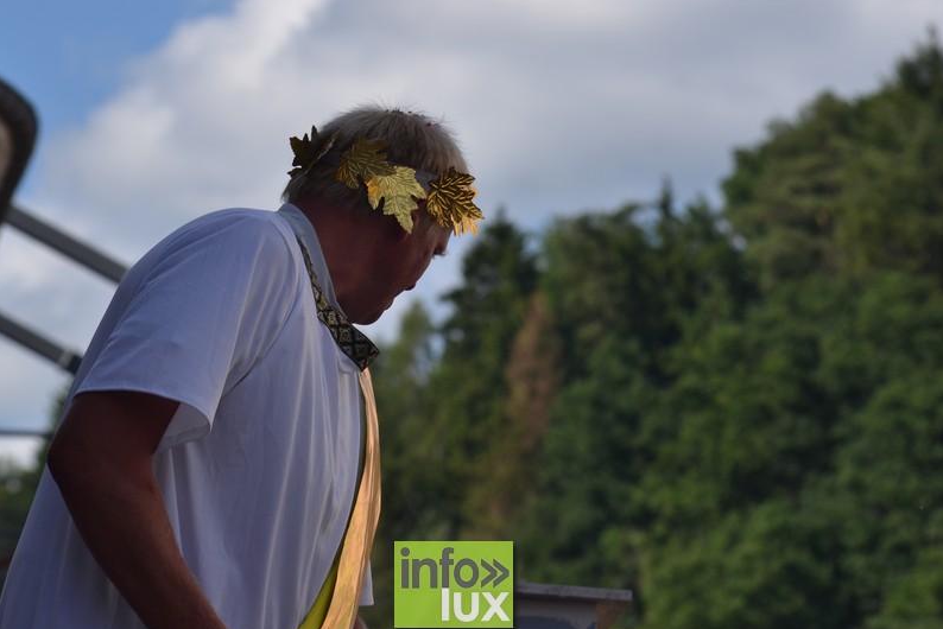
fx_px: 7599
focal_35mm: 290
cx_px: 454
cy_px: 232
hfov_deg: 7.1
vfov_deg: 4.7
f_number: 9
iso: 100
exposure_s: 1/320
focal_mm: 150
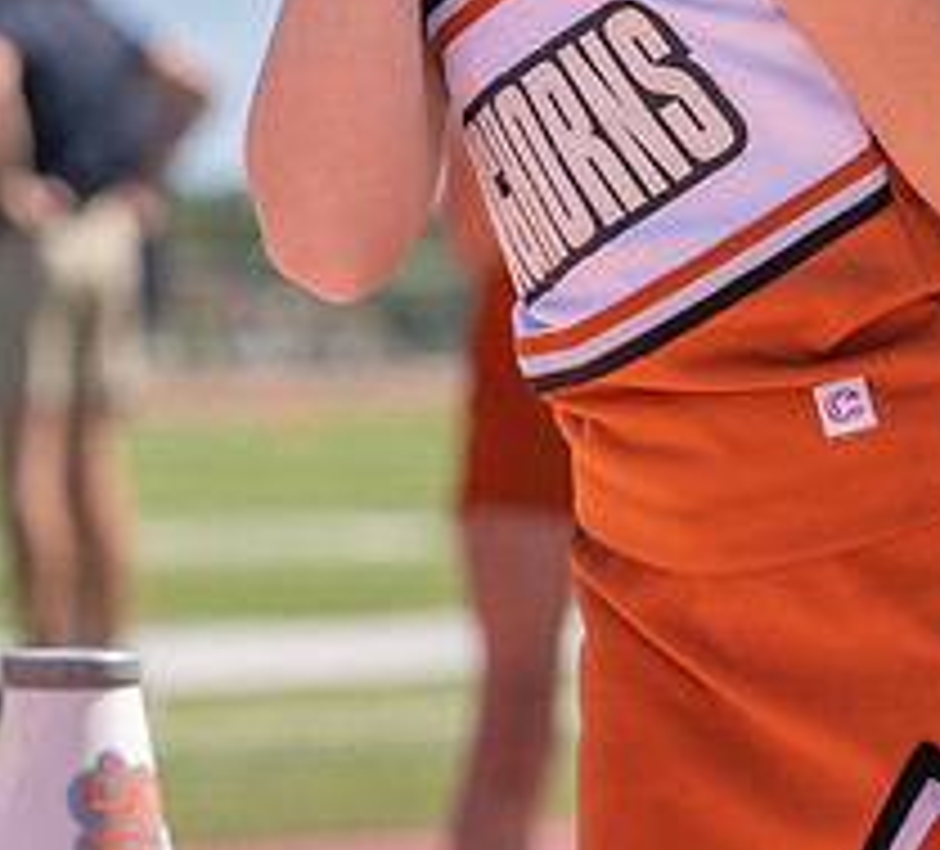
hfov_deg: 6.9
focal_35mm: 267
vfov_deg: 6.2
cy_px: -114
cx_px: 532
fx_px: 7820
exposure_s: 1/1000
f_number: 4
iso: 100
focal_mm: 86
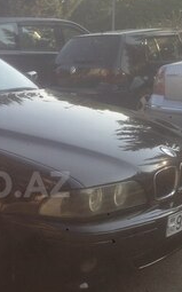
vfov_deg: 30.1
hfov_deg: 18.4
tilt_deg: -10.3
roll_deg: +0.7
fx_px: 541
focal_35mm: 68
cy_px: 184
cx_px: -18
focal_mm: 4.12
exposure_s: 1/299
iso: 50
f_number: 2.4
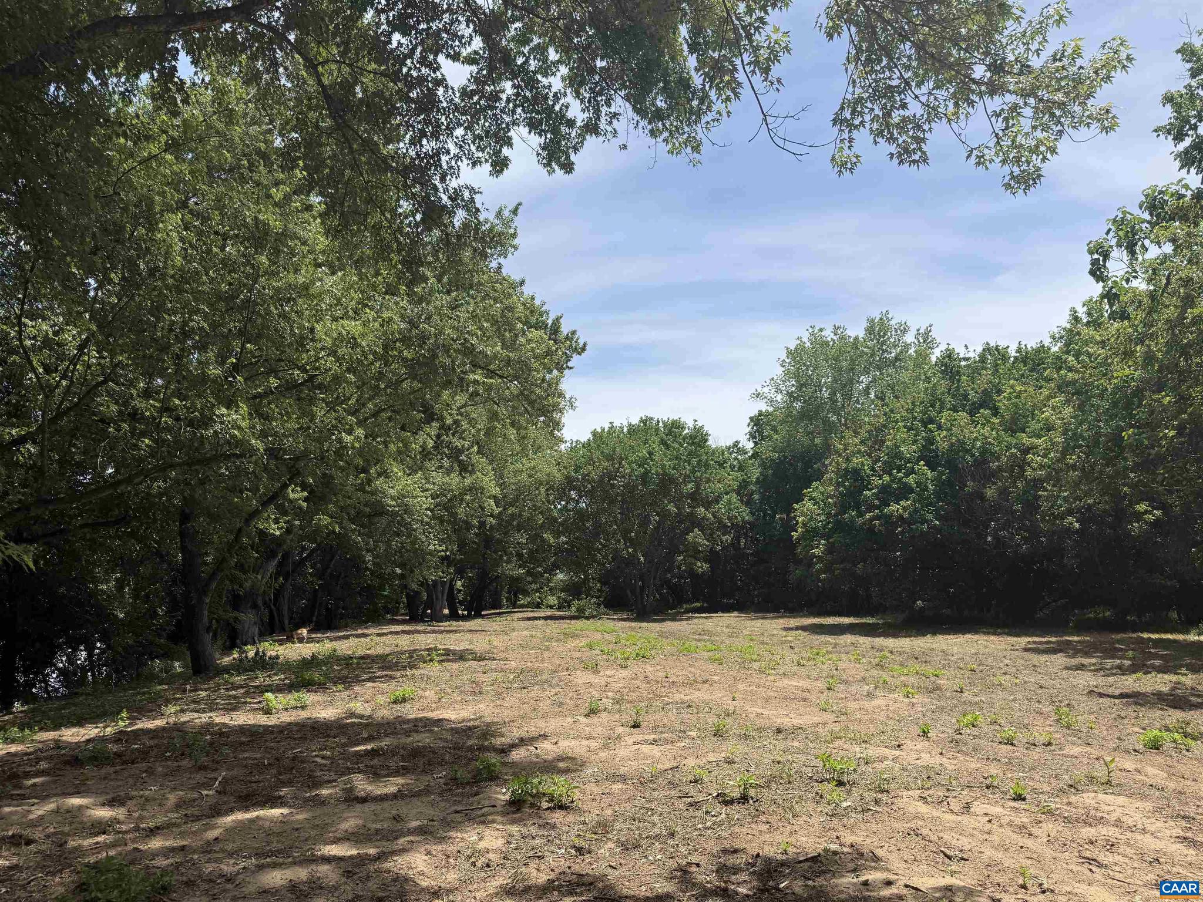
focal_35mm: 24
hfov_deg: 71.6
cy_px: 451
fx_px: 834
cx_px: 602
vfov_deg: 56.8
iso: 80
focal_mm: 6.76
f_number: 1.78
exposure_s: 1/3584
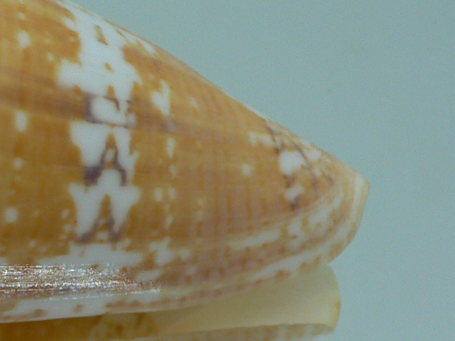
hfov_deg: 21.6
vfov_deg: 16.8
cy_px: 138
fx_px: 1156
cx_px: 12
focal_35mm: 88
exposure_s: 1/60
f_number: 2.8
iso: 80
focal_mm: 4.6
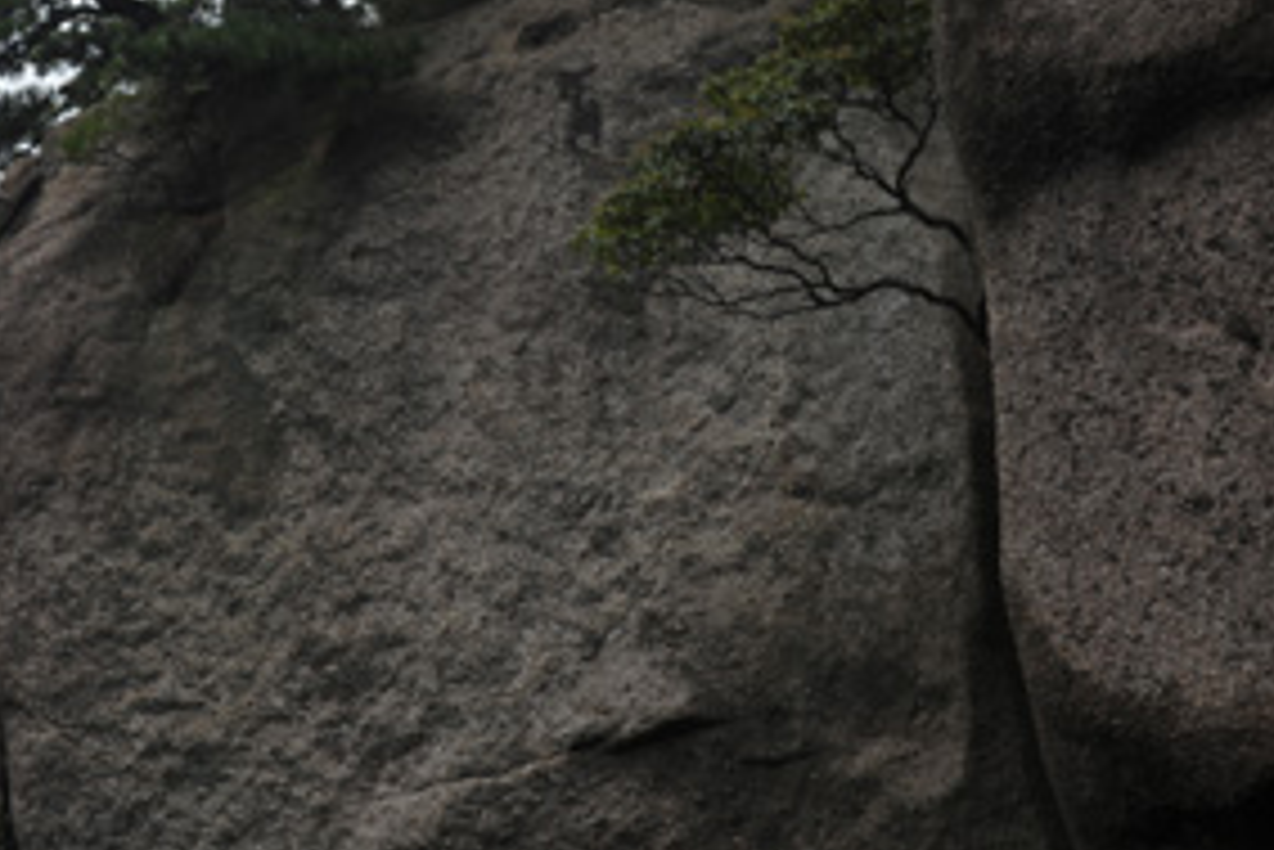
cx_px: 689
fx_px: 2974
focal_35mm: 84
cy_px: 63
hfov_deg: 24.2
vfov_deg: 16.1
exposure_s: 1/200
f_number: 7.1
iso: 200
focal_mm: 34
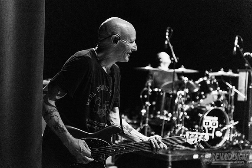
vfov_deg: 19.5
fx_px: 490
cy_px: 84
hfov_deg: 28.8
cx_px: 126
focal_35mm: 70
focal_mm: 70
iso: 3200
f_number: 3.2
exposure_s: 1/125
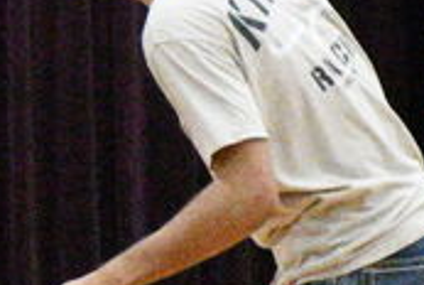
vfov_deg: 2.2
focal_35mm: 620
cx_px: -640
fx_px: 7315
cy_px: 215
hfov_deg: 3.3
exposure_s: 1/2000
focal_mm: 70
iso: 51200
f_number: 5
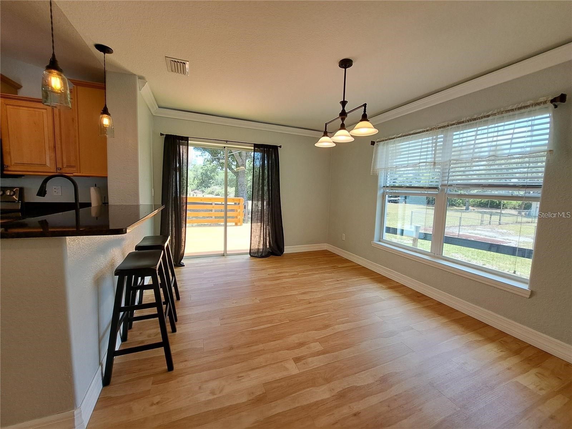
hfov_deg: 106.2
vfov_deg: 89.9
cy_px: 214
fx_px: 215
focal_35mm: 13
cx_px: 286
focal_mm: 1.74
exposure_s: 1/60
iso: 50
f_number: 2.2
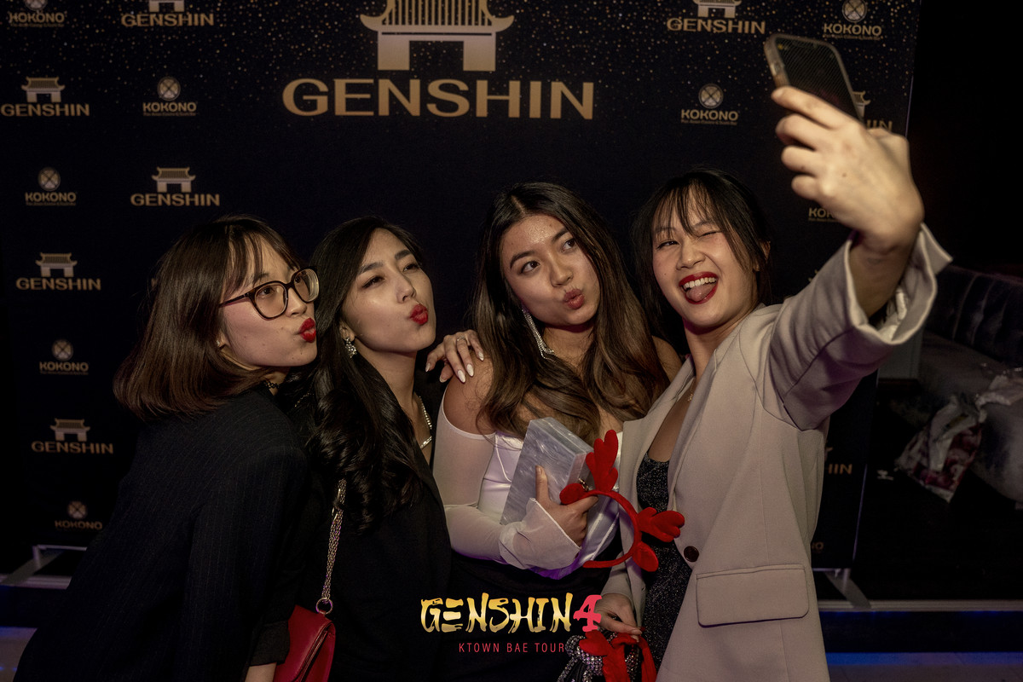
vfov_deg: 41.4
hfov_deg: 59.3
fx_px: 897
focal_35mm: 32
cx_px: 540
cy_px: 407
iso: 1250
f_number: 3.5
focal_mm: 24
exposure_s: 1/80
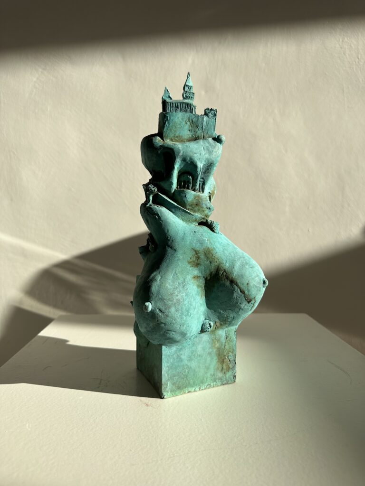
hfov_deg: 56.8
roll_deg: +0.4
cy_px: 243
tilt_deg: -2.8
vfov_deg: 71.6
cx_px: 182
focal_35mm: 24
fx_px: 337
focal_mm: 6.86
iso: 80
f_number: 1.78
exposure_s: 1/3717
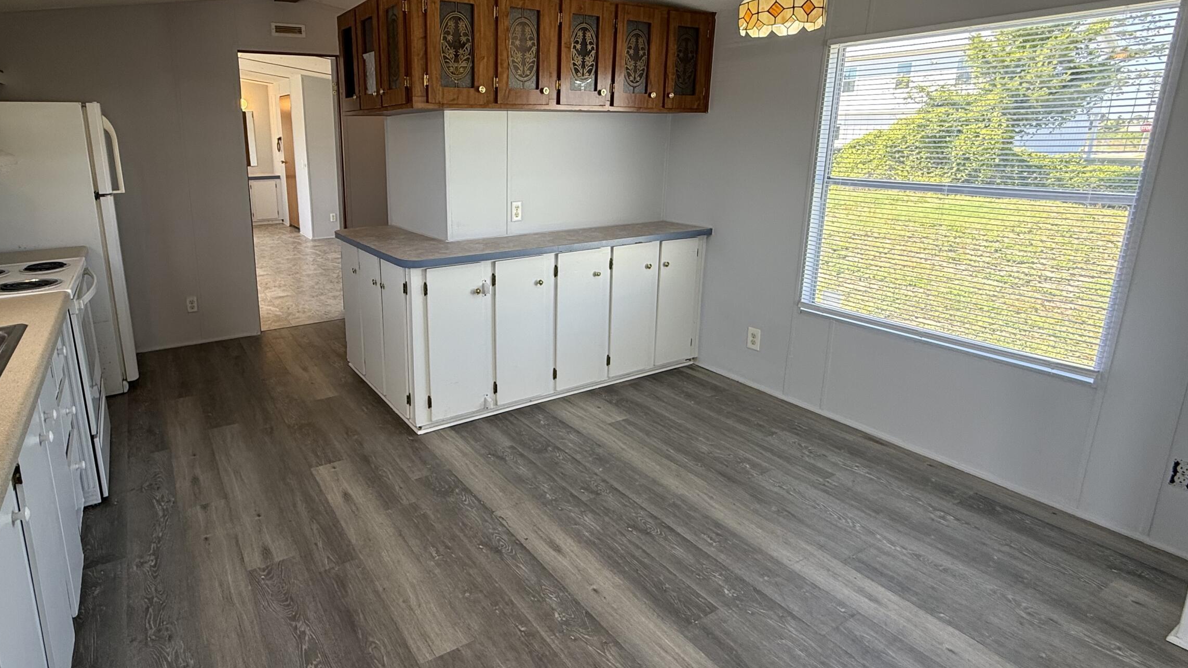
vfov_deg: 55.5
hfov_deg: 85.6
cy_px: 272
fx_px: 630
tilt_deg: -11.8
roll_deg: +0.2
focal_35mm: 20
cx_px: 480
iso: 80
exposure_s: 1/99
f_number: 2.2
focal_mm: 2.22
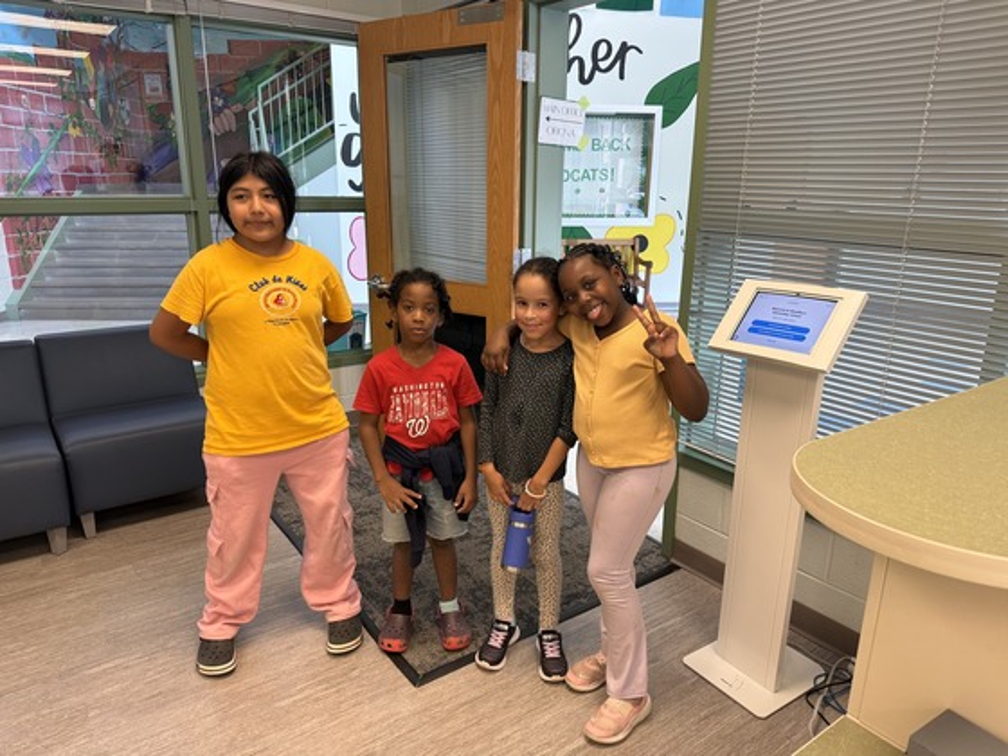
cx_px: 504
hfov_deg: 71.6
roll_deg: -1.0
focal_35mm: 24
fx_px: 699
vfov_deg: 56.8
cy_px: 378
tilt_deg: -15.4
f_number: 1.78
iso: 160
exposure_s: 1/120
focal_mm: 6.76
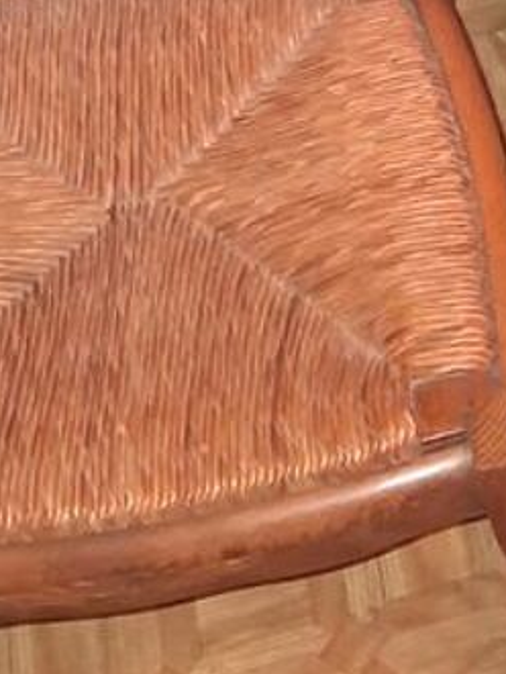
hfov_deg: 13.3
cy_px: -179
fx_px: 2044
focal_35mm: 105
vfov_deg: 17.6
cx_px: 753
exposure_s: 1/25
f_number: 1.8
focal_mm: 3.98
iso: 640
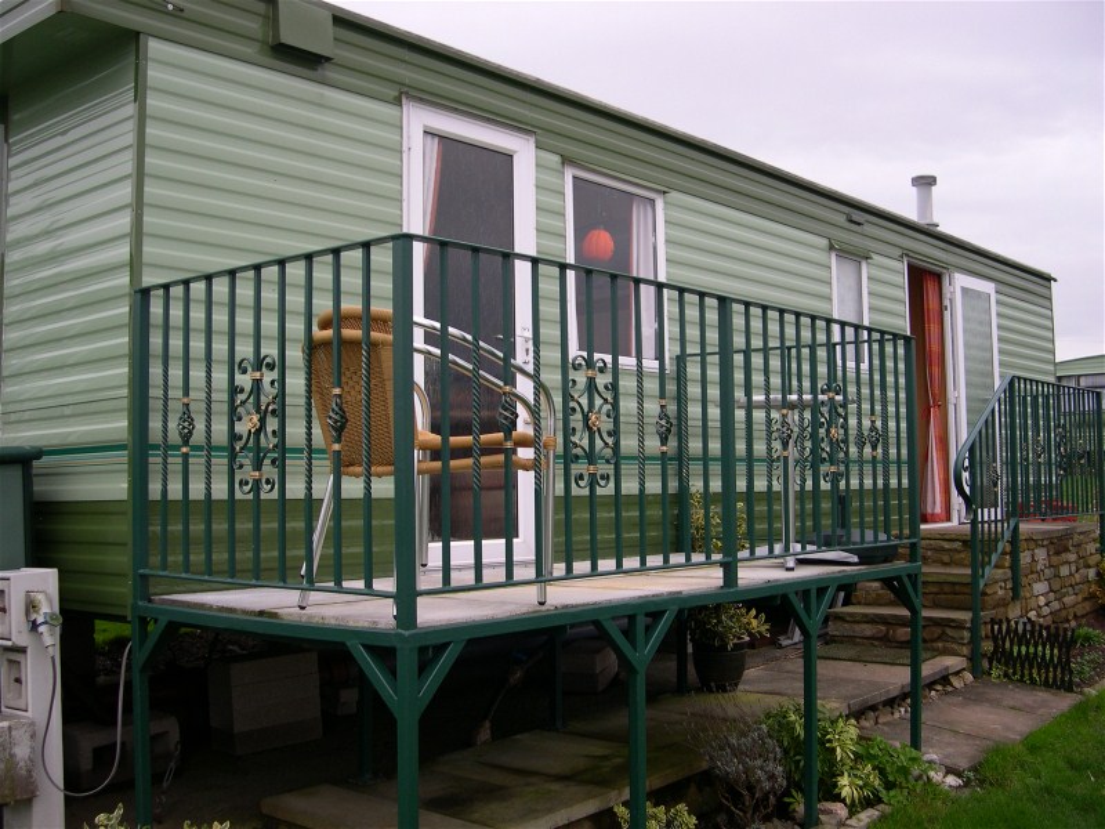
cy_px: 414
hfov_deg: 49.0
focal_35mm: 38
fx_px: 1213
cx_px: 552
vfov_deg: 37.7
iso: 100
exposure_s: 1/154
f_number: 2.8
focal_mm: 8
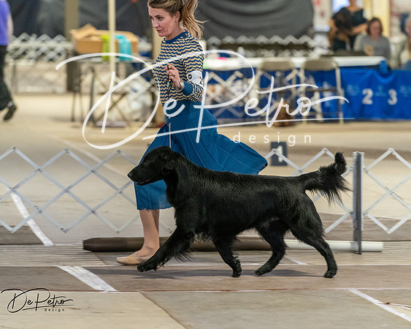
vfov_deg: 7.9
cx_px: 206
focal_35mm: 195
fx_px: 2369
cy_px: 164
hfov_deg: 9.9
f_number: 3.5
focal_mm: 173
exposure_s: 1/250
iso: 6400
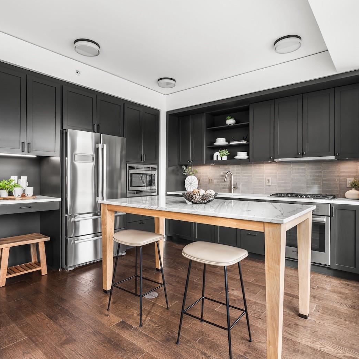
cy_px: 178
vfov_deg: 70.5
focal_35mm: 22
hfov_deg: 70.5
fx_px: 254
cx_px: 182
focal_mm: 16.5
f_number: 8
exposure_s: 1/2
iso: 125
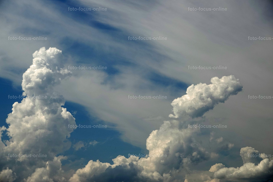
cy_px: 91
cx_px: 136
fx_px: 872
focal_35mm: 115
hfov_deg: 17.8
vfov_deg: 11.9
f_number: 4.5
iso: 100
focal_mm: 42.08
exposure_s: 1/1000
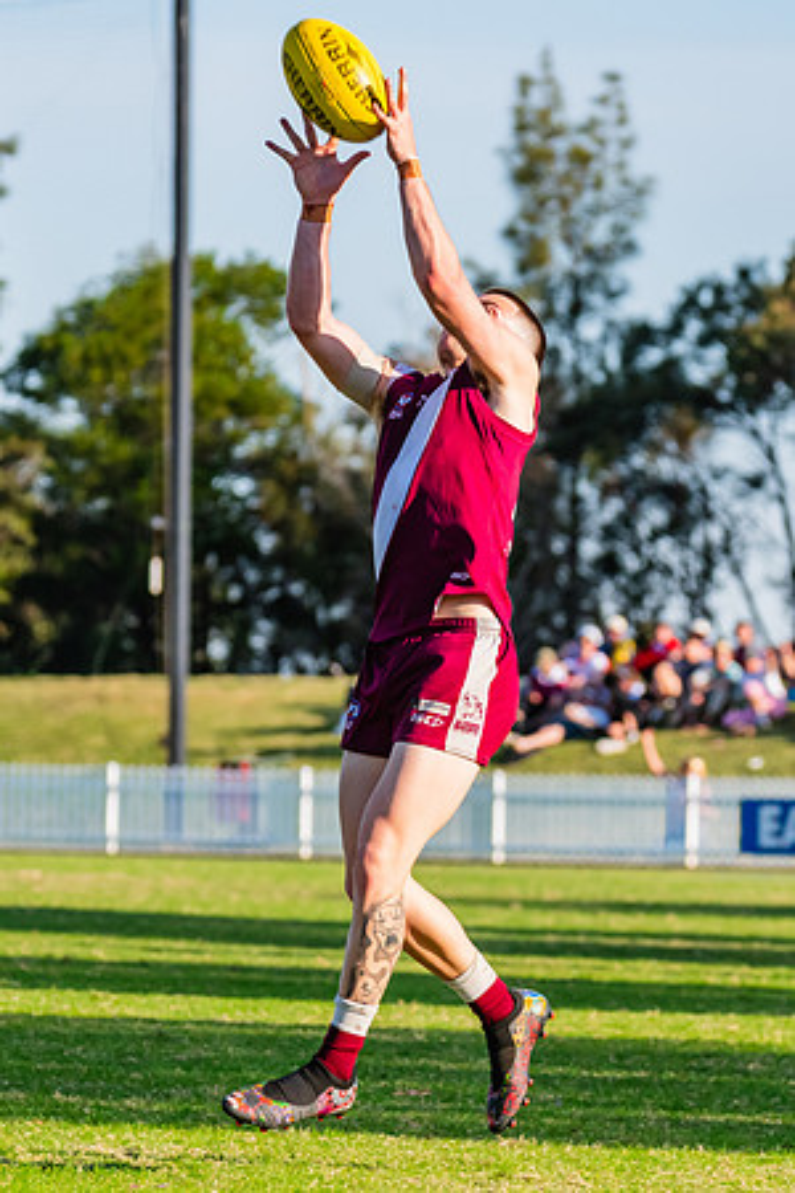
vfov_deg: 5.5
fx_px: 12366
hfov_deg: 3.7
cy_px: 657
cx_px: 436
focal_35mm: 373
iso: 800
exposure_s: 1/1250
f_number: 8
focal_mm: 220
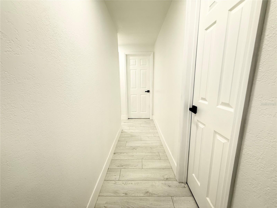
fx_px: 112
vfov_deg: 85.7
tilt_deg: -8.8
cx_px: 138
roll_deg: +1.0
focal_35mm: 14
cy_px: 104
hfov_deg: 102.1
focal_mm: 2.22
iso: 250
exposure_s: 1/120
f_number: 2.2
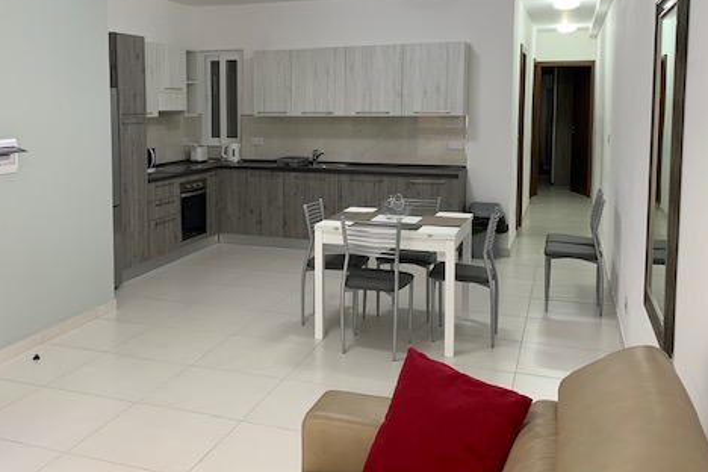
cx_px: 265
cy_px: 171
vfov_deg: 35.7
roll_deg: -0.2
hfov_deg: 51.3
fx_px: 728
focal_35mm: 37
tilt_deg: -4.2
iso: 64
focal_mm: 4.25
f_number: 1.8
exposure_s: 1/50
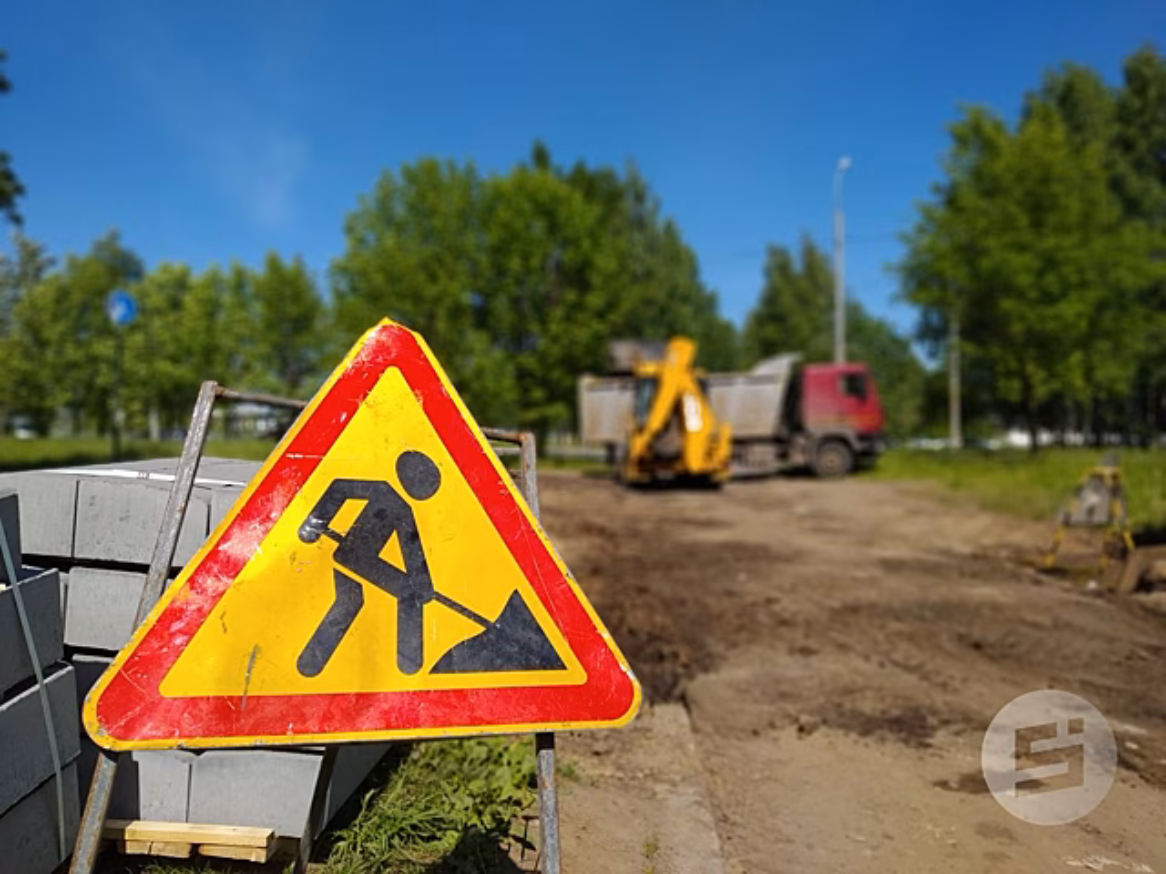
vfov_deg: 53.1
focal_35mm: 26
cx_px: 583
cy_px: 437
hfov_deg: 67.3
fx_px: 876
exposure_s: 1/555
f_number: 2.2
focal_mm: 3.82
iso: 100
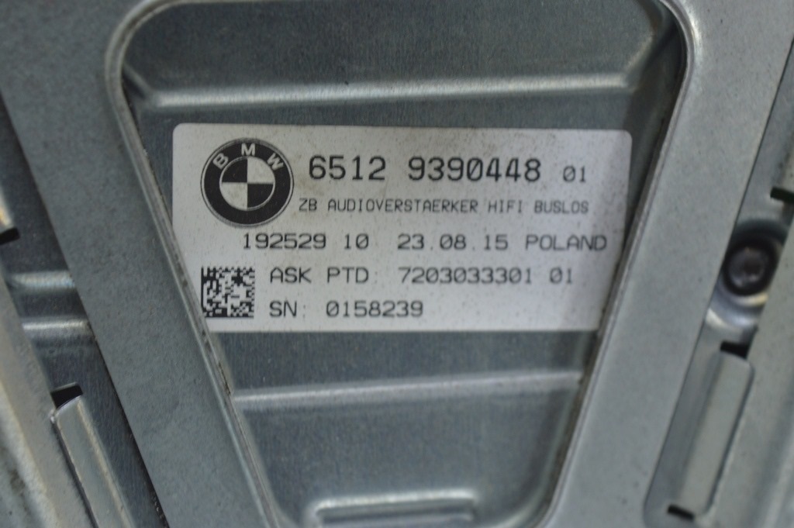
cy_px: 264
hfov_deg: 28.1
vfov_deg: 18.9
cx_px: 397
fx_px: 1587
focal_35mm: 72
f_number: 5.6
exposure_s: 1/20
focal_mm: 48
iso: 400
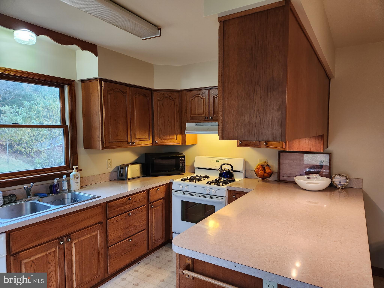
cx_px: 192
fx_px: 255
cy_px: 144
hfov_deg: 73.9
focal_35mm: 23
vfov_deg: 58.9
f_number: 1.8
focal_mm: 5.4
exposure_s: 1/120
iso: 250
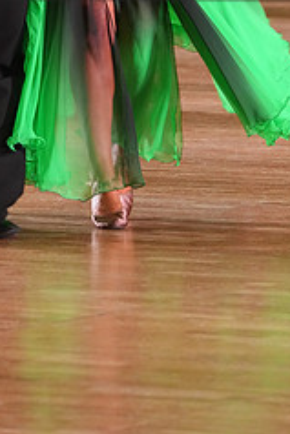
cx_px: 68
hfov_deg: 2.8
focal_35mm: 487
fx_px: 5876
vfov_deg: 4.2
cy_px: -58
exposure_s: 1/200
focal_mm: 200
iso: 4000
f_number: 5
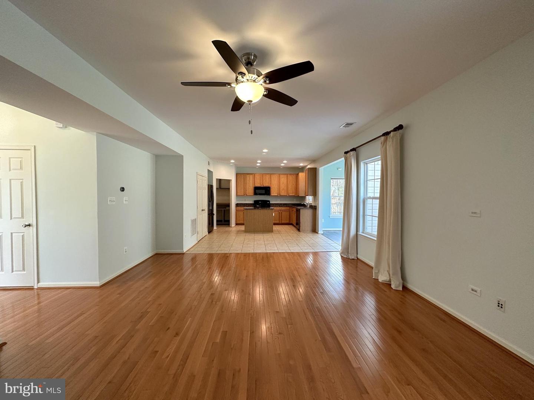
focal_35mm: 14
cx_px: 267
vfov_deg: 85.7
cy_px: 200
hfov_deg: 102.1
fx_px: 216
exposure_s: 1/120
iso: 200
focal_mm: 2.22
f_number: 2.2
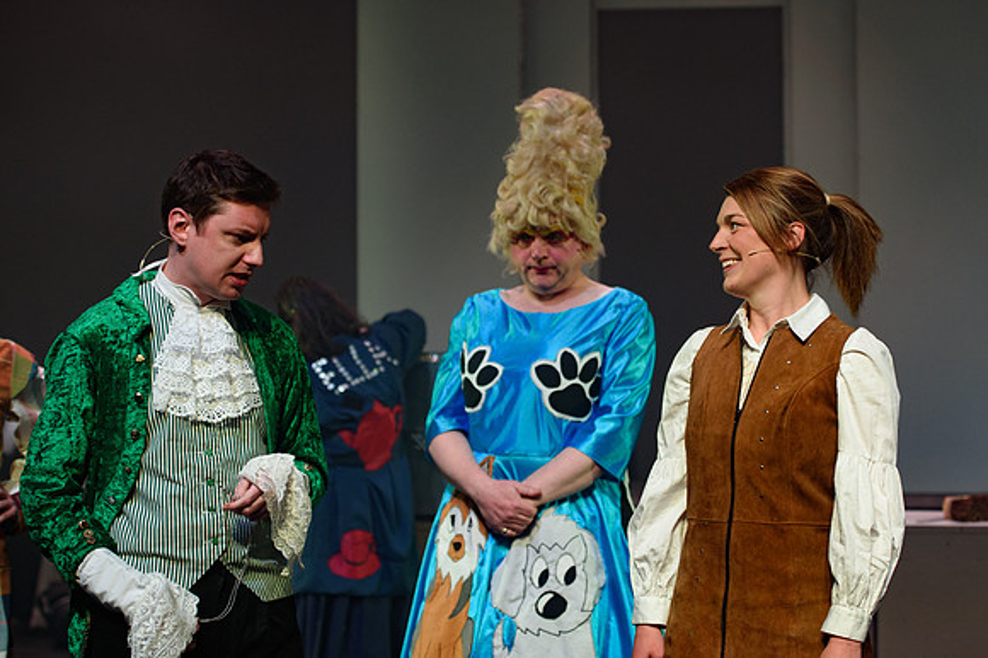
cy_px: 291
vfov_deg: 16.5
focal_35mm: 83
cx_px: 551
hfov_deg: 24.6
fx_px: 2263
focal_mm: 70
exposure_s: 1/160
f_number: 2.8
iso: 800
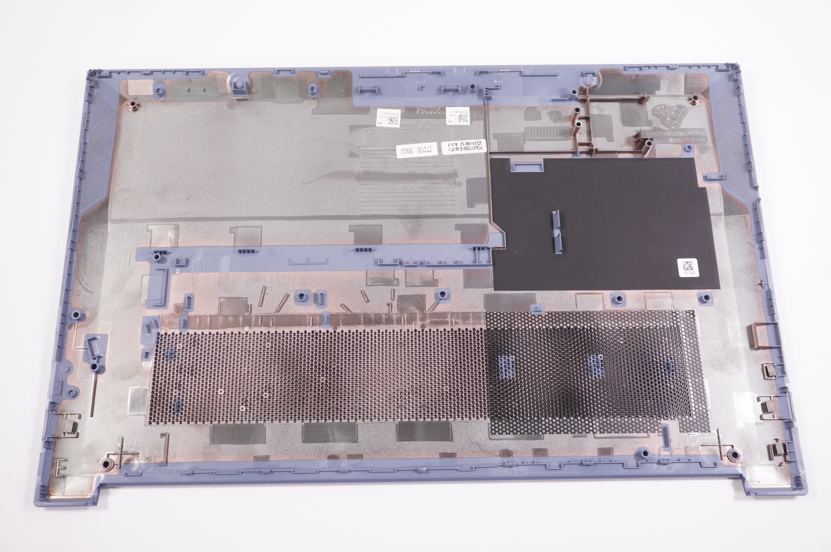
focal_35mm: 34
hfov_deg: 55.1
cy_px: 276
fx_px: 796
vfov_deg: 38.3
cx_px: 416
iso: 640
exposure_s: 1/250
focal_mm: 23
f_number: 5.6
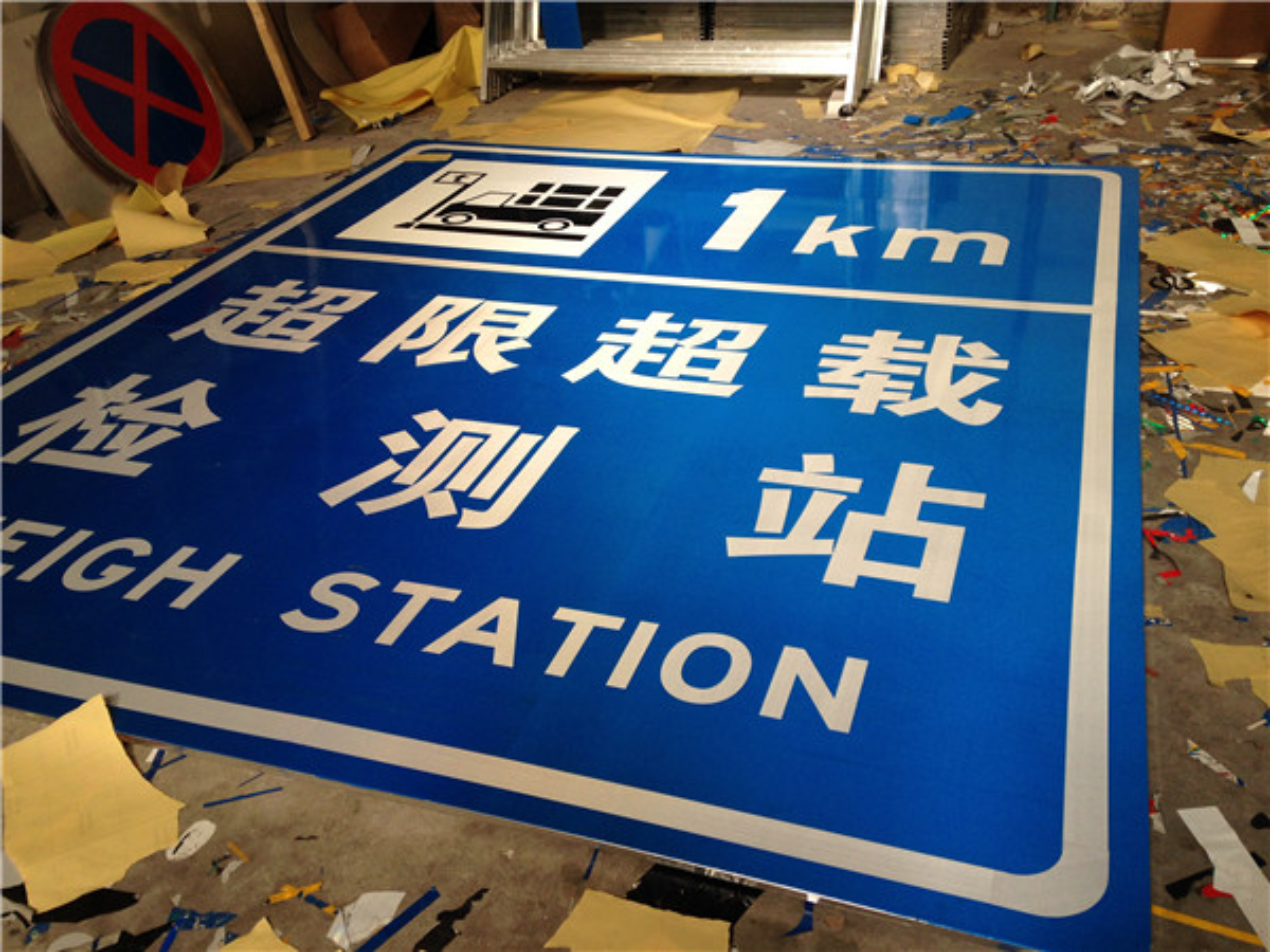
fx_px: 1211
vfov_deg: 42.9
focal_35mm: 33
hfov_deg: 55.4
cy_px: 476
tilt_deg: -32.0
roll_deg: +4.0
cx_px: 635
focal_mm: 4.12
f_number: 2.4
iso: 64
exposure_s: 1/120
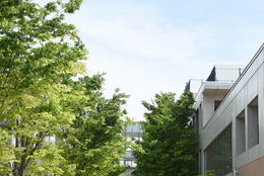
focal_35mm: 75
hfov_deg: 27.0
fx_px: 551
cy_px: 99
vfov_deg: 18.2
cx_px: 137
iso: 200
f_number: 8
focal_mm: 20
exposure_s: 1/400
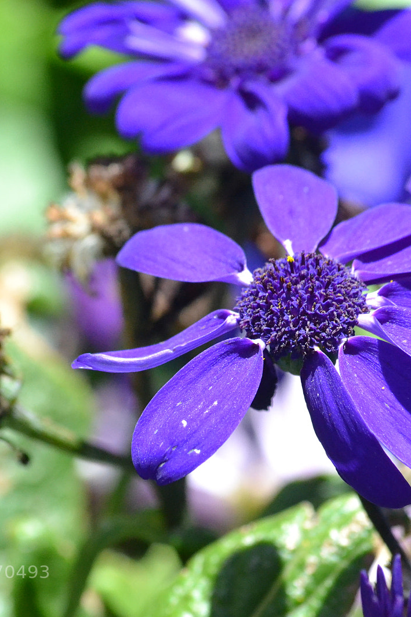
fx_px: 6762
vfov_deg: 5.2
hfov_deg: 3.5
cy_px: 308
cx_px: 210
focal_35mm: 395
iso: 2800
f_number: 8
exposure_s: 1/2000
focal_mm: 175
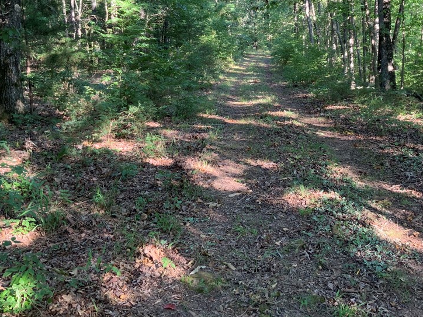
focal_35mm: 41
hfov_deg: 45.4
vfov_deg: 34.6
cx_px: 264
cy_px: 94
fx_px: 501
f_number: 1.8
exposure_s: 1/60
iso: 50
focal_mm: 3
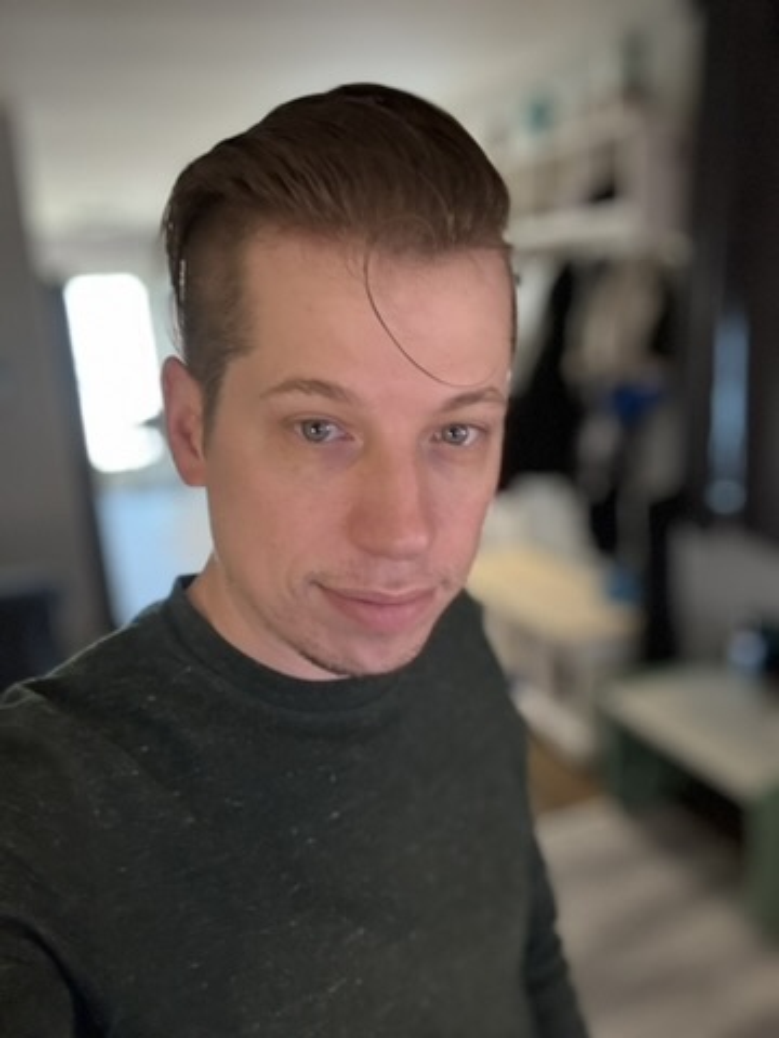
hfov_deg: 46.8
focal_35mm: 30
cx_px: 390
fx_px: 900
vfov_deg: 60.0
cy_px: 519
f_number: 1.9
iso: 400
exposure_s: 1/30
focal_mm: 2.69
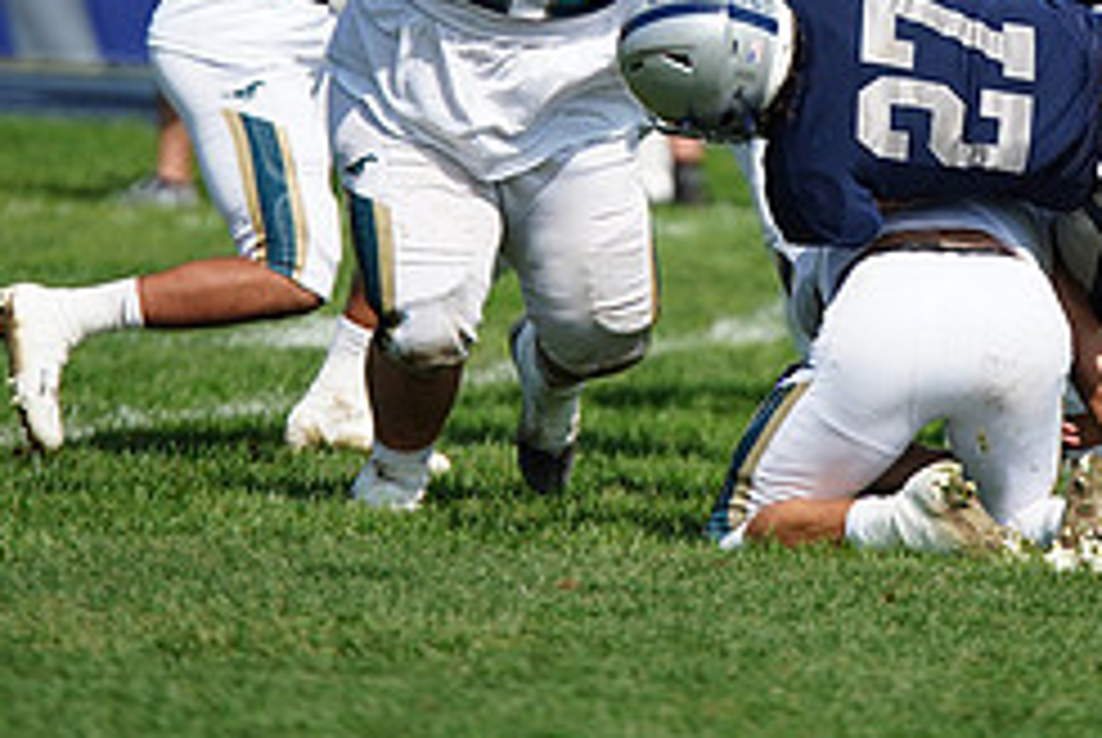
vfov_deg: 1.9
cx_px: 850
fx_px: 21760
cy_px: -56
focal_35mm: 710
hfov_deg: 2.9
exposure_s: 1/8000
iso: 500
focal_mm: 300
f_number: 2.8
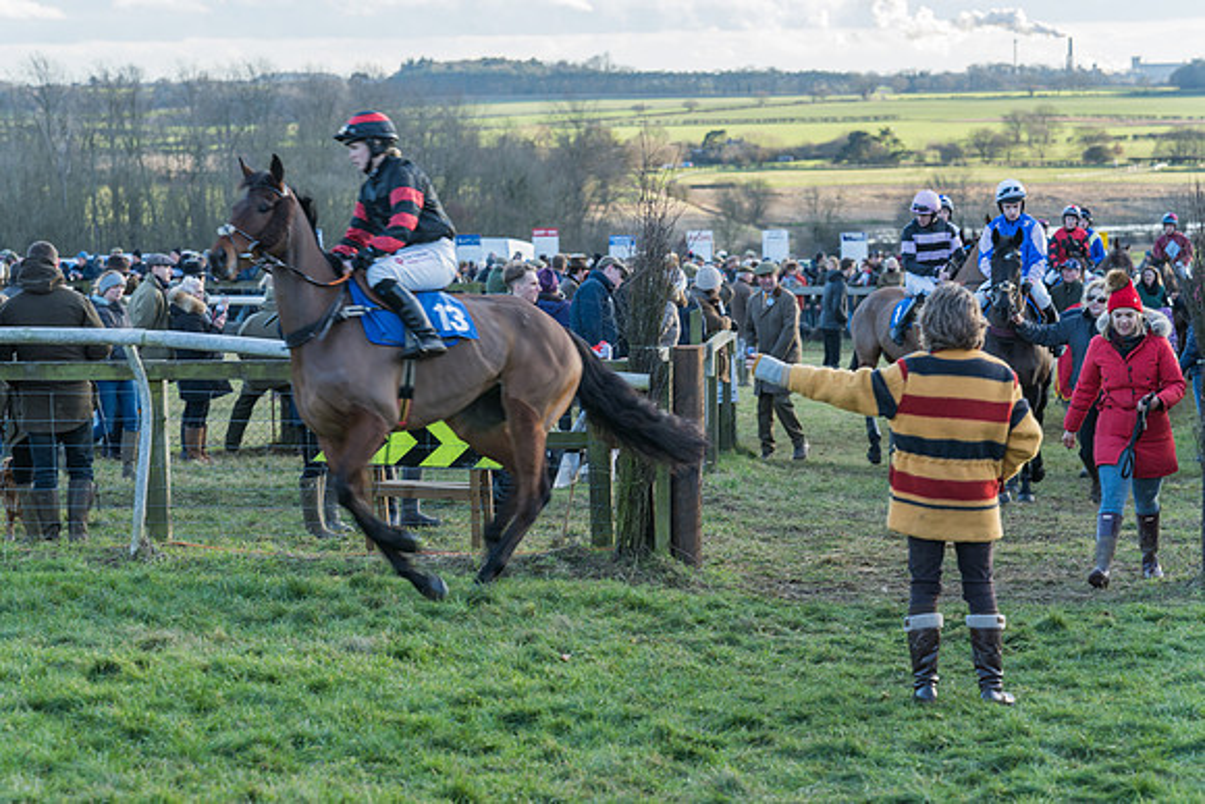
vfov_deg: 10.3
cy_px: 396
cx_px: 575
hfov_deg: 15.4
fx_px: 4456
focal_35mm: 133
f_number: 5.6
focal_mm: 116
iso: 200
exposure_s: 1/125
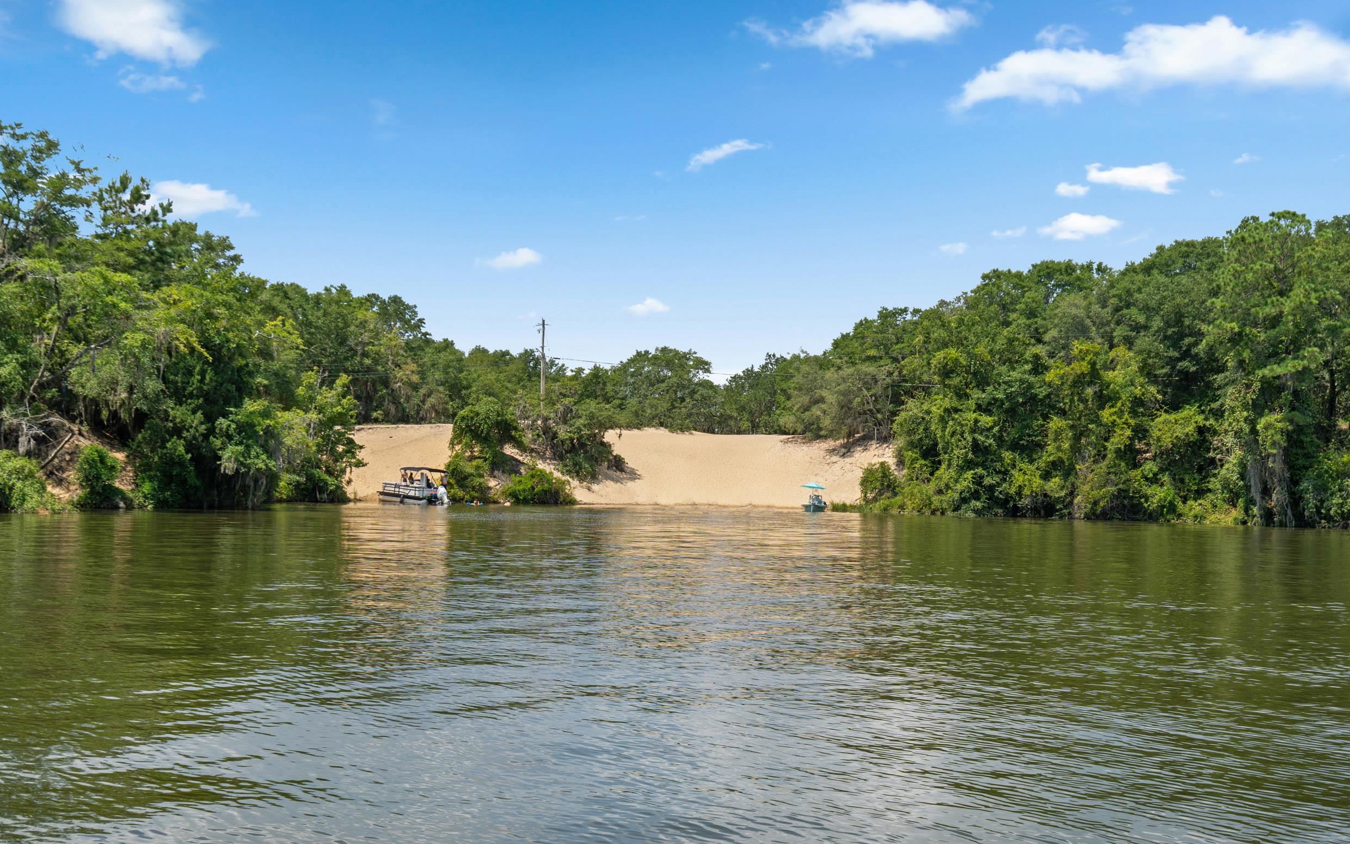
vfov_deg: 35.3
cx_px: 672
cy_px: 453
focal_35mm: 36
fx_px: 1324
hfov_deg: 54.0
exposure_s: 1/250
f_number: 8
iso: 125
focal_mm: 35
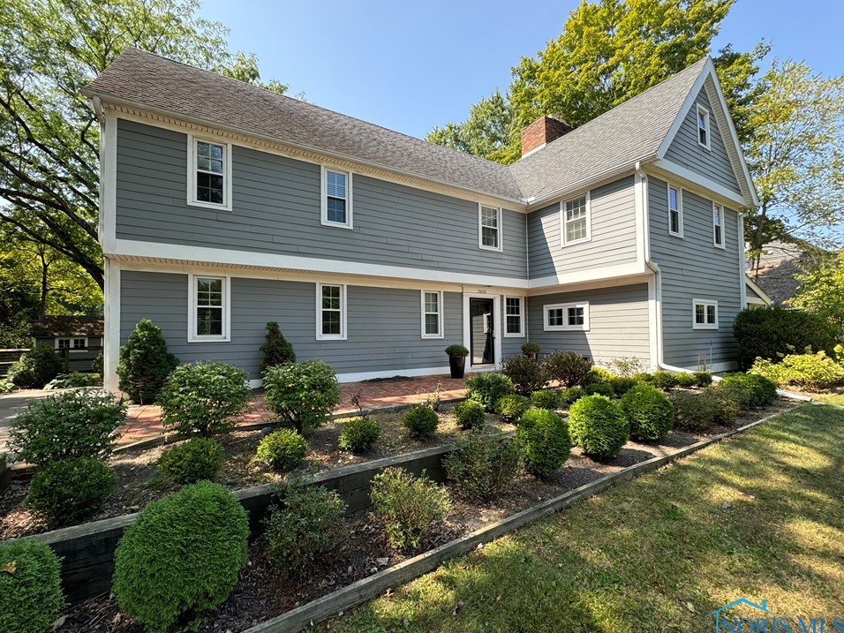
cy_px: 327
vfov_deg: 81.7
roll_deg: +0.9
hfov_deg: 98.2
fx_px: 366
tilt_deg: +2.0
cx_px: 412
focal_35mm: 15
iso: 40
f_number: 2.2
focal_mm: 2.22
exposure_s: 1/283
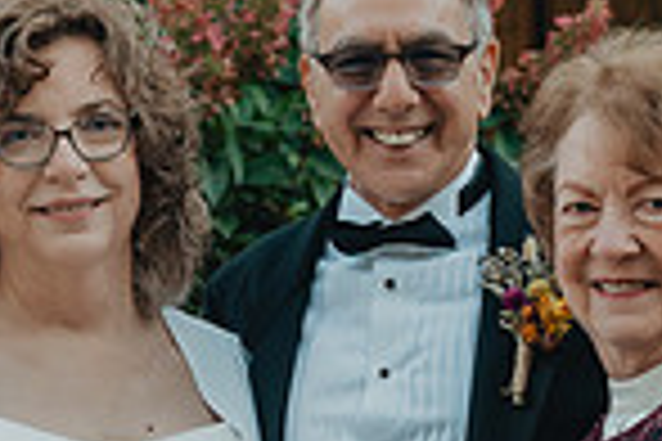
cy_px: 490
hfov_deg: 7.8
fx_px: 4836
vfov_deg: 5.2
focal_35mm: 263
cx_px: 185
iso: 1000
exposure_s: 1/320
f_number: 5
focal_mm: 66
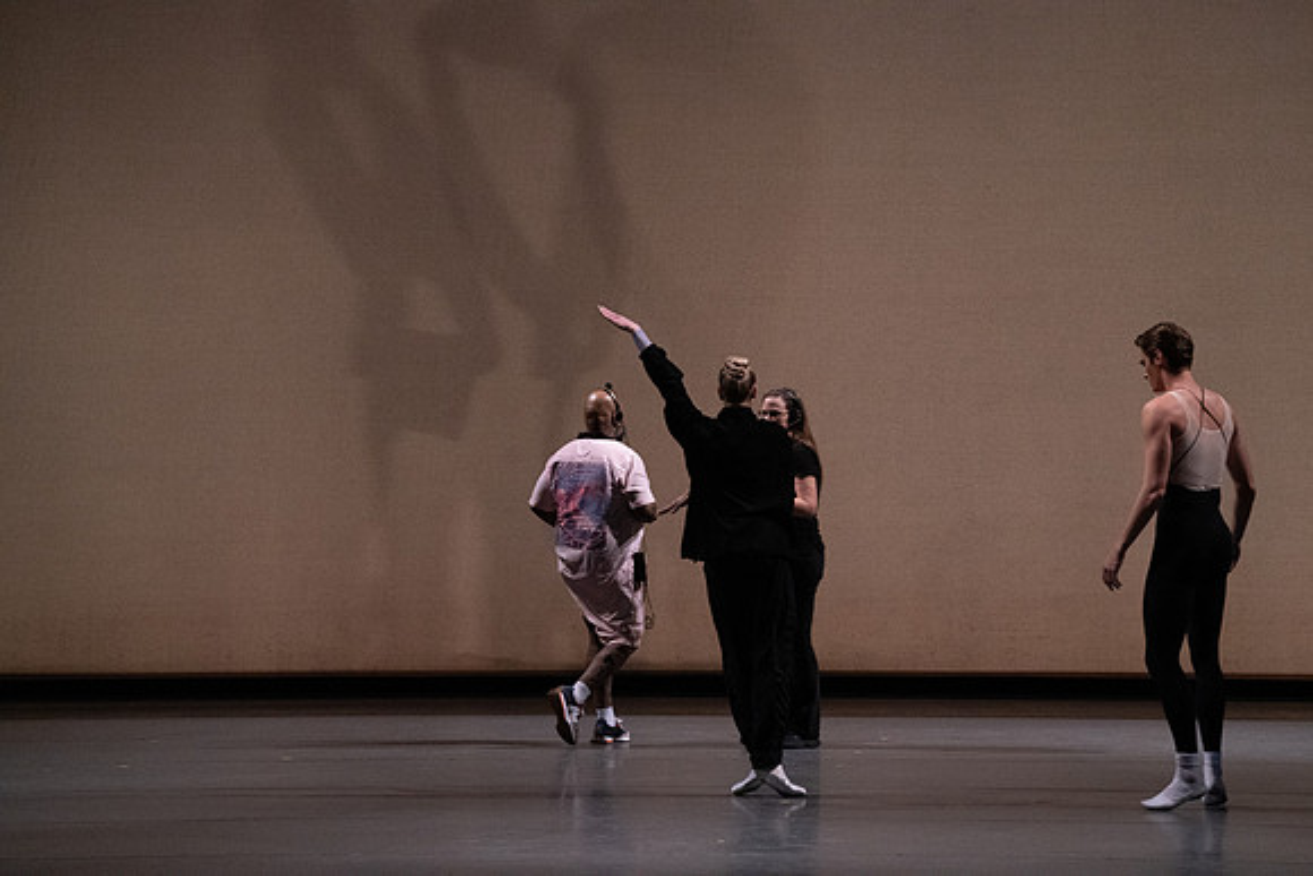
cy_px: 438
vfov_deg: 7.5
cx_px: 656
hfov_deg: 11.3
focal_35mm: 182
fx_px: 6639
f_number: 6.3
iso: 12800
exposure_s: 1/500
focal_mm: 182
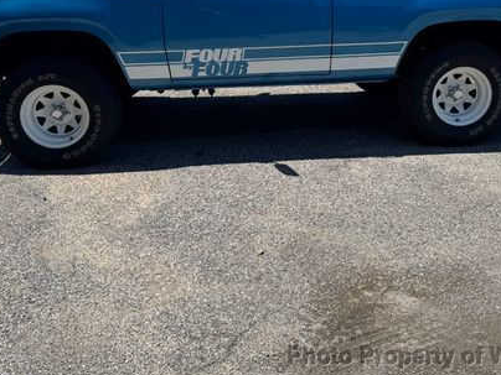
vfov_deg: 36.7
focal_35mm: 38
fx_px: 550
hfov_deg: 48.9
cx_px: 269
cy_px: 85
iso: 80
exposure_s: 1/3802
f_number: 1.78
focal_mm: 6.76
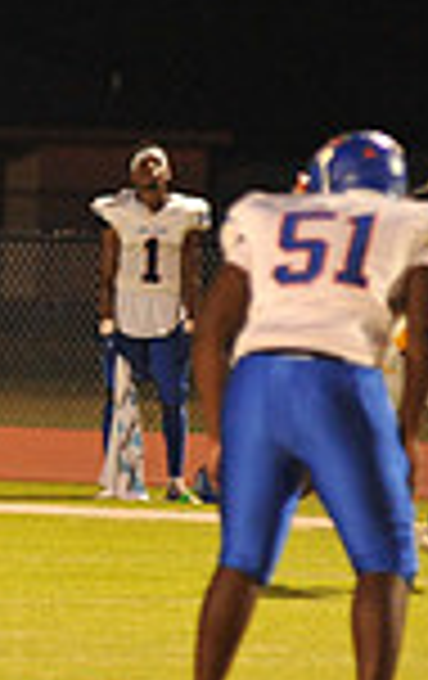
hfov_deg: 1.7
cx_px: -833
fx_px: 14488
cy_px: 342
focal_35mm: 780
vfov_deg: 2.7
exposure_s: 1/160
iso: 3200
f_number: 3.5
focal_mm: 200
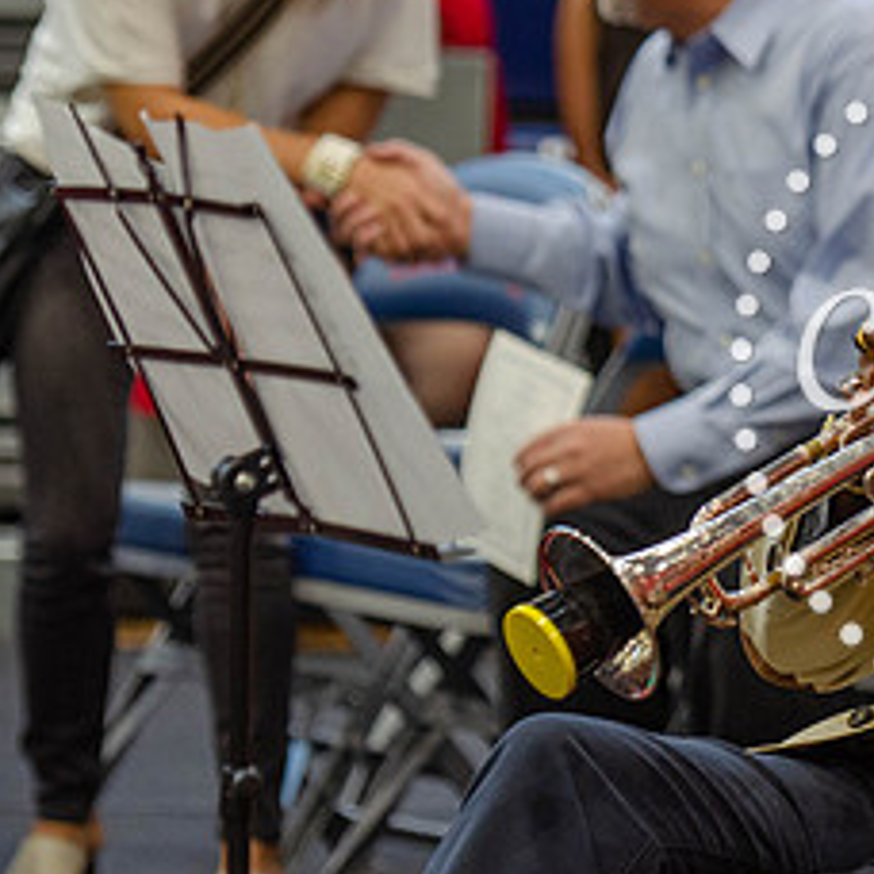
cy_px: 372
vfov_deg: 4.9
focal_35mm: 356
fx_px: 10169
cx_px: 1096
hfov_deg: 4.9
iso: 800
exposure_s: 1/160
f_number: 3.2
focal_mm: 110
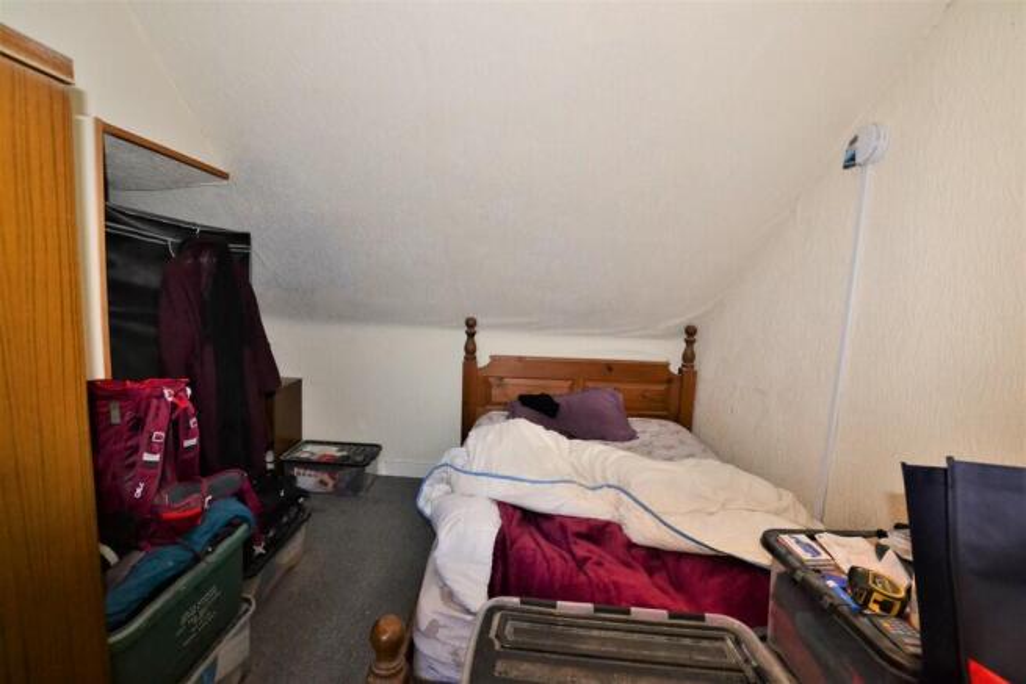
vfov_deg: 77.4
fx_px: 428
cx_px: 513
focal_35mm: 15
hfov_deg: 100.4
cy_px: 342
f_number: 6.3
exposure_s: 1/125
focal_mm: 10
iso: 1600
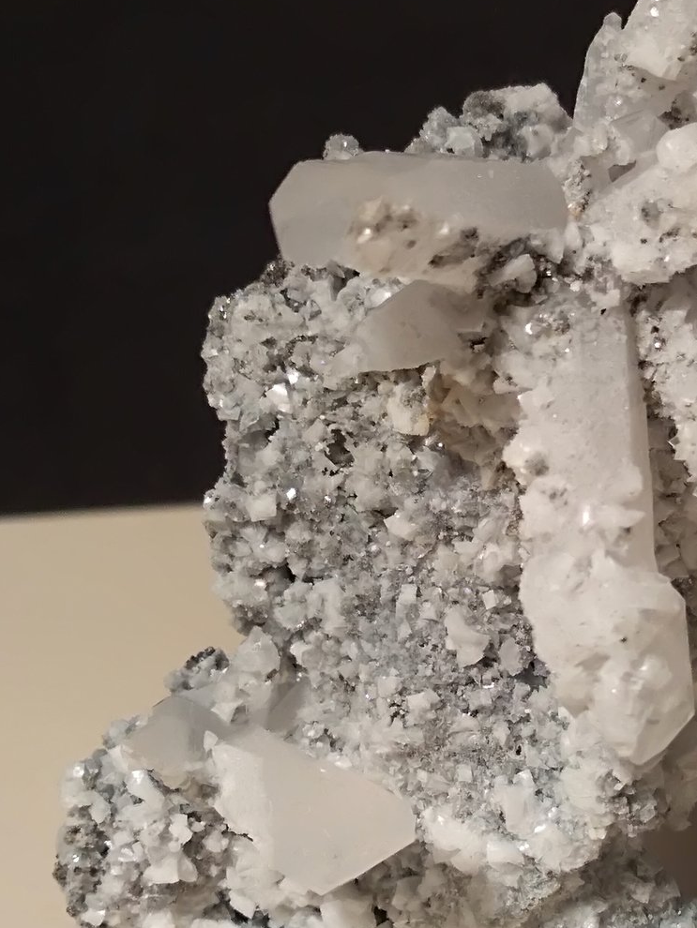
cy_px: 466
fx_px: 1127
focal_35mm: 42
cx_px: 561
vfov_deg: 44.8
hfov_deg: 33.3
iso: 139
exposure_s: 1/100
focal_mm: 3.54
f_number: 2
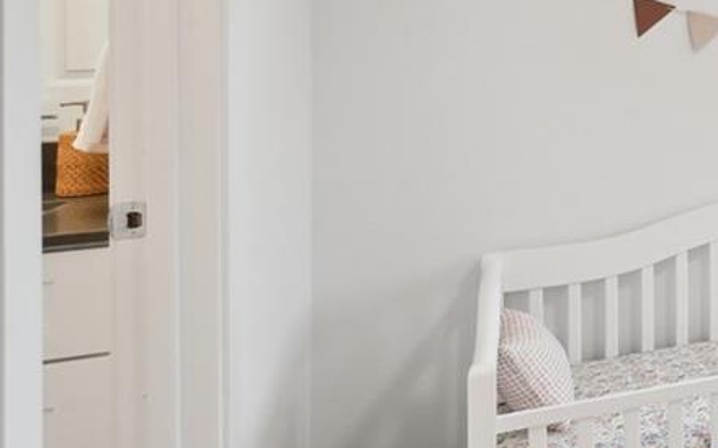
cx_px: 1215
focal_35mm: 52
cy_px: 5
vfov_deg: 23.8
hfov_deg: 24.0
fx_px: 1017
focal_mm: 14
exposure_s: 1/8
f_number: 11
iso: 400
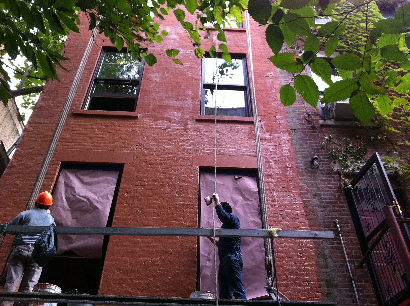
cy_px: 153
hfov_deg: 52.7
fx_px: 414
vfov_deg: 40.6
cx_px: 205
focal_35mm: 35
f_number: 2.8
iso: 100
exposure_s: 1/120
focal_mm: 3.85
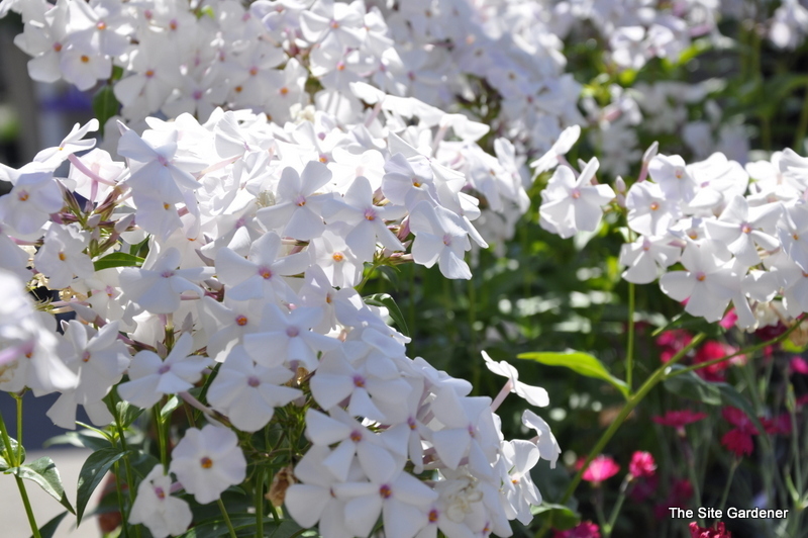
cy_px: 269
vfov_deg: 14.7
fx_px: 2086
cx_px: 404
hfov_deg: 21.9
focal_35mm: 93
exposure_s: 1/350
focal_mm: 62
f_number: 9.5
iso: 200
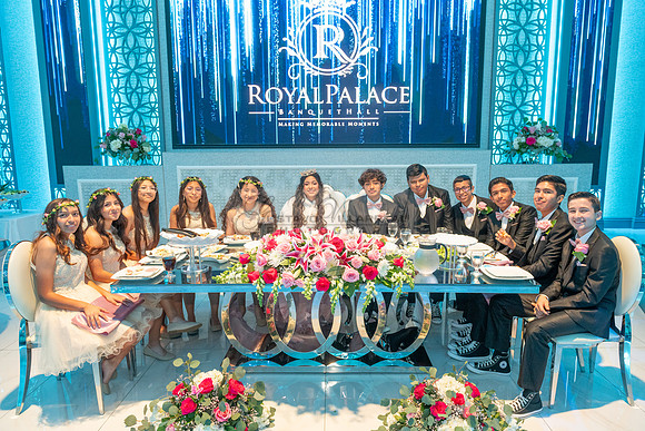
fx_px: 449
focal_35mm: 25
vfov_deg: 51.2
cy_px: 215
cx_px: 330
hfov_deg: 71.4
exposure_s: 1/125
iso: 1600
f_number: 4.5
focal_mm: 24
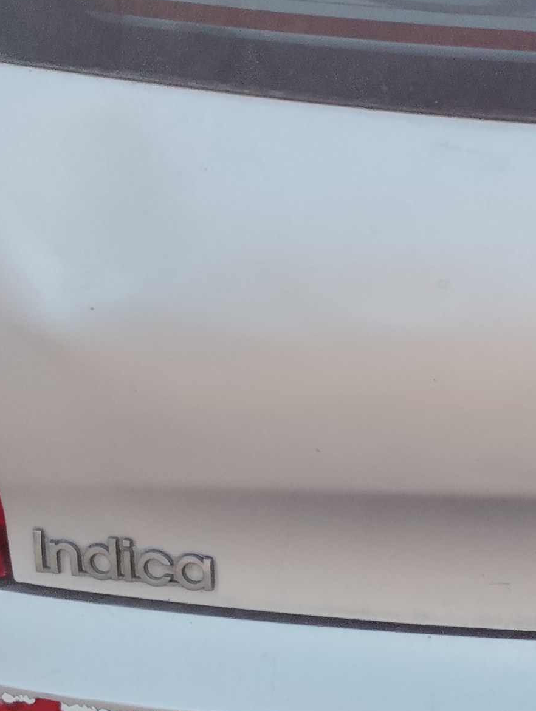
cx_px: 678
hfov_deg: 14.2
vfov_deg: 19.4
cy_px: 424
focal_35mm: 101
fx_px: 2080
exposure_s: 1/787
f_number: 1.8
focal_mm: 4.25
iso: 50
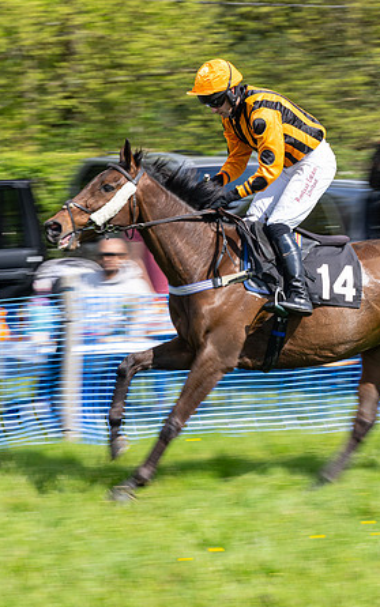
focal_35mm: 173
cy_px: 298
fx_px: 2865
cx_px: 215
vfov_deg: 12.1
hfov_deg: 7.6
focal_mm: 103
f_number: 8
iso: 100
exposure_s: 1/125
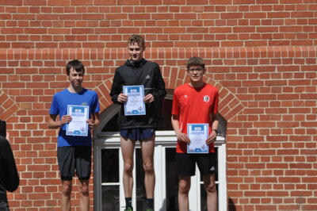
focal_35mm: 117
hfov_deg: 17.5
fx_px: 1029
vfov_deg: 11.7
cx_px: 158
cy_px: 106
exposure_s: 1/2000
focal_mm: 78
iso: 400
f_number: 7.1
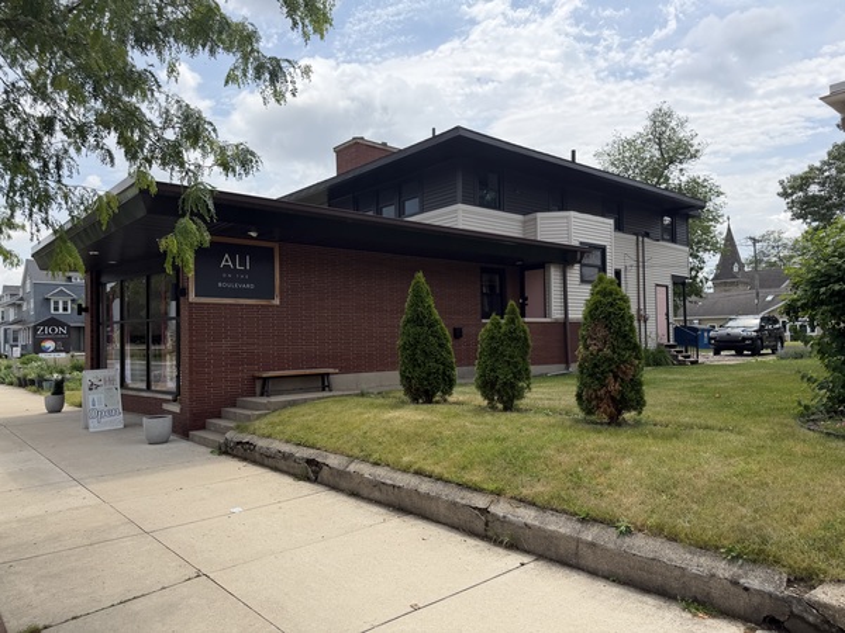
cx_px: 422
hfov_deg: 71.6
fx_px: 586
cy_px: 316
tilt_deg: +1.3
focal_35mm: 24
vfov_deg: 56.8
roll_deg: +1.0
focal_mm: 6.76
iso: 100
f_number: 1.78
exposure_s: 1/5319
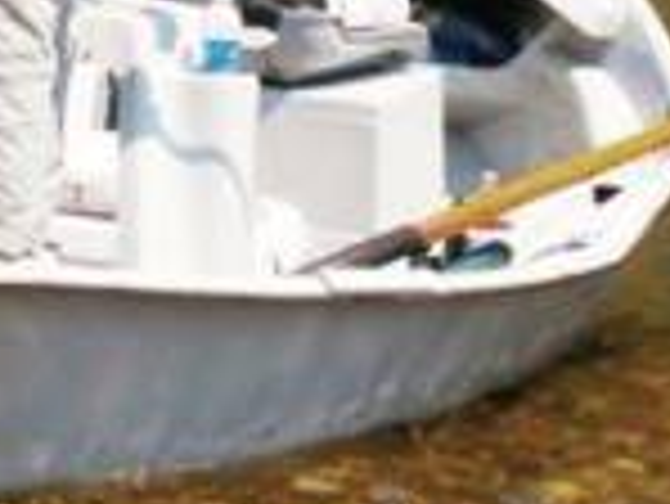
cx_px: 265
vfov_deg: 5.0
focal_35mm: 294
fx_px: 5695
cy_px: -153
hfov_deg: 6.7
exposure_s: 1/500
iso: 80
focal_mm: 13
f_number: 4.4
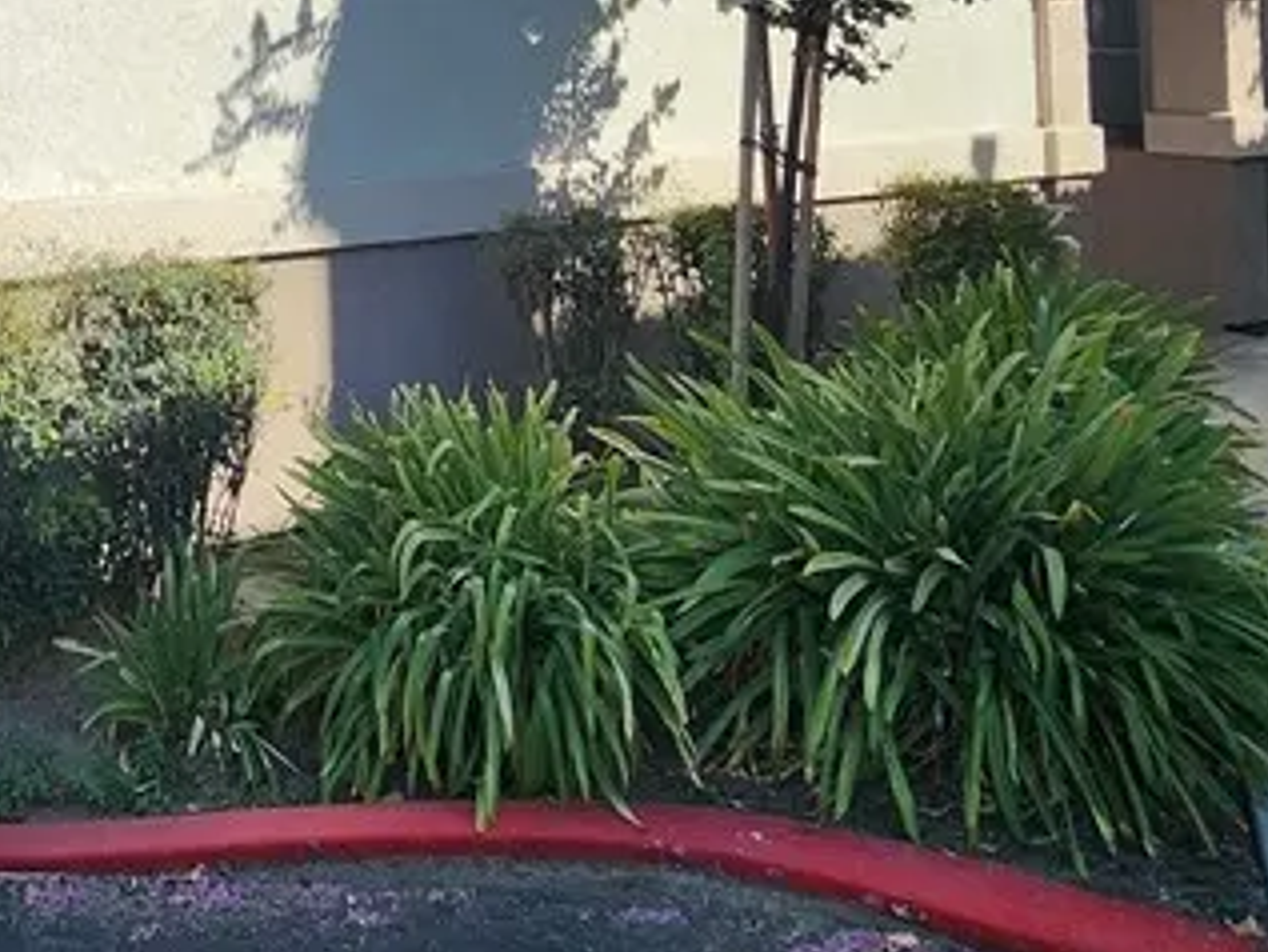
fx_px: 1539
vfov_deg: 31.0
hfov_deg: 41.1
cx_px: 116
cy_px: -68
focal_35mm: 42
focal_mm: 2.2
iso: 50
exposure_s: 1/2060
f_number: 2.2
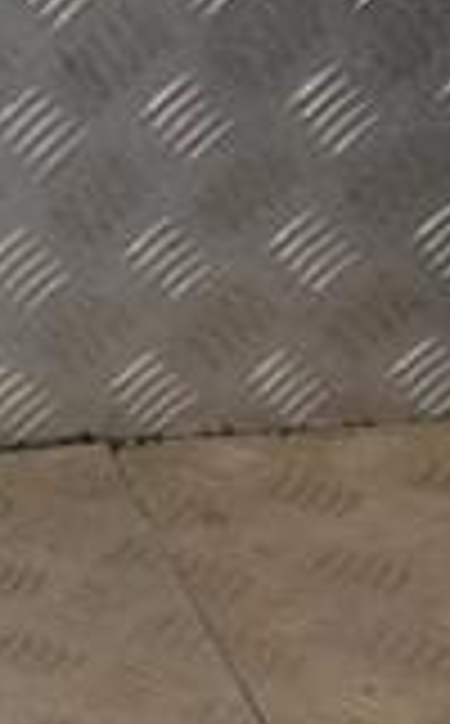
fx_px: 2700
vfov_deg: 15.1
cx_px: -828
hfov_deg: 8.3
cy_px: 697
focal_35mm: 137
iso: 800
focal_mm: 24
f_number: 8
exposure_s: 1/200
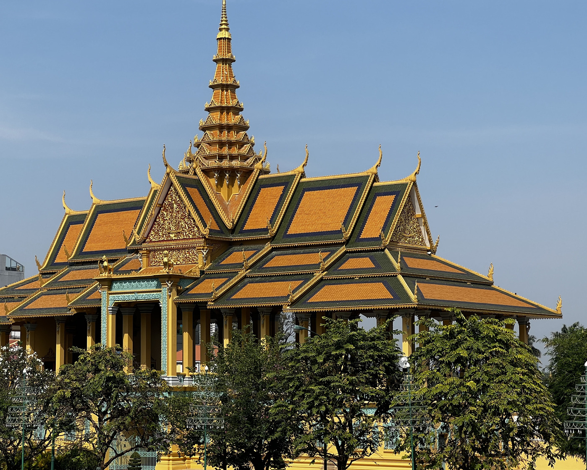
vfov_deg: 17.9
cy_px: 240
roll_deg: +0.5
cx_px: 272
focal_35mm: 86
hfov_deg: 22.2
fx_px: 1494
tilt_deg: +6.2
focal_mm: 9
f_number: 2.8
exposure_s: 1/847
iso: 32
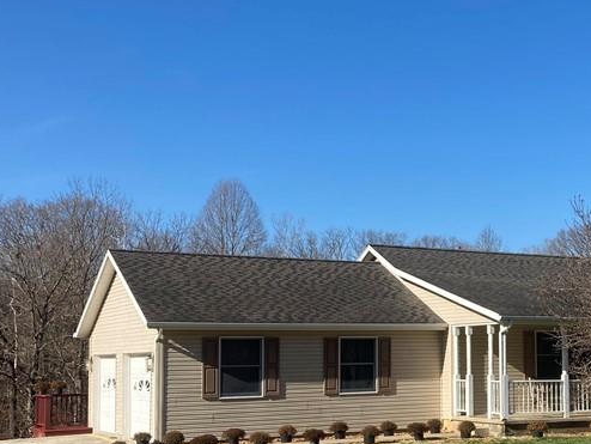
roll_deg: +0.9
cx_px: 489
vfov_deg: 25.1
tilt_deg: +4.6
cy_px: 296
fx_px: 991
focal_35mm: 58
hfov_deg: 32.1
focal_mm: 3.99
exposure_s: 1/1779
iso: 20
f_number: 1.8
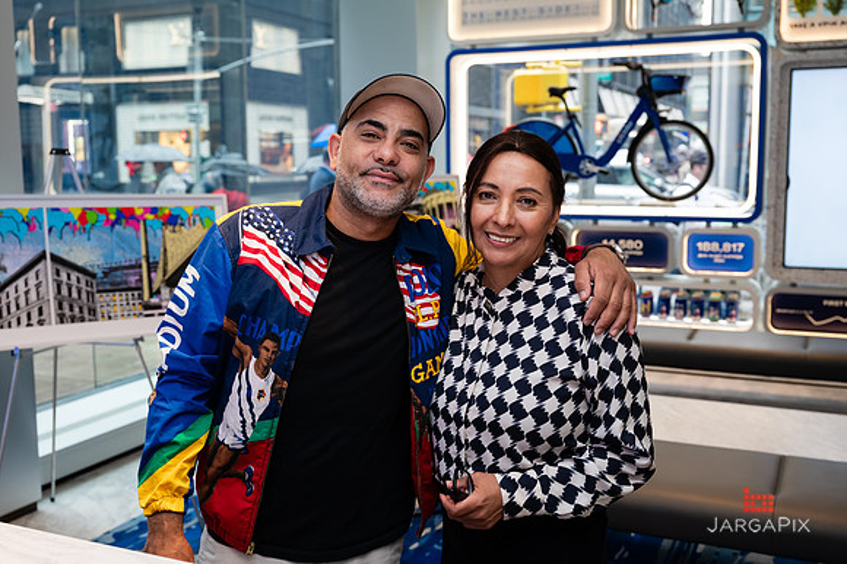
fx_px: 894
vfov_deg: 35.0
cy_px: 268
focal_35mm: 38
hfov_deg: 50.7
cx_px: 425
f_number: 4
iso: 400
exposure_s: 1/160
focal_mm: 36
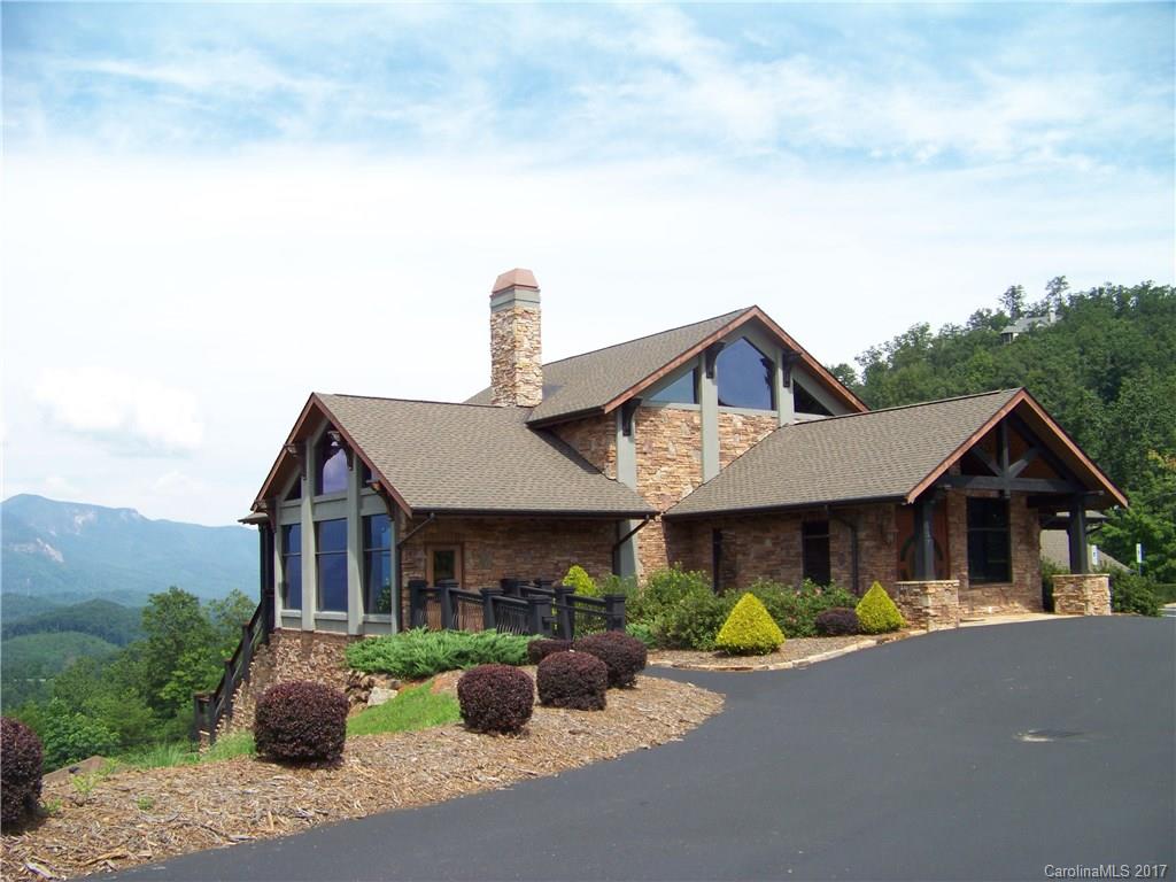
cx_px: 588
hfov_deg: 51.4
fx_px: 1223
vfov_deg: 39.7
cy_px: 441
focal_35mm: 36
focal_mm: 5.85
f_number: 2.8
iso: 67
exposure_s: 1/800
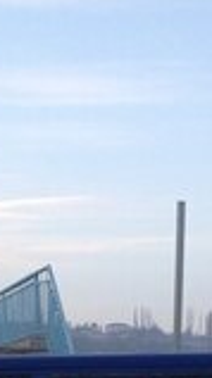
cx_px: 102
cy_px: 582
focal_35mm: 119
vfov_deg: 16.3
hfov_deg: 10.1
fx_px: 1194
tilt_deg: -6.5
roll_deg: -0.9
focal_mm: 4.28
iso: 80
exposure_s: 1/120
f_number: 2.4
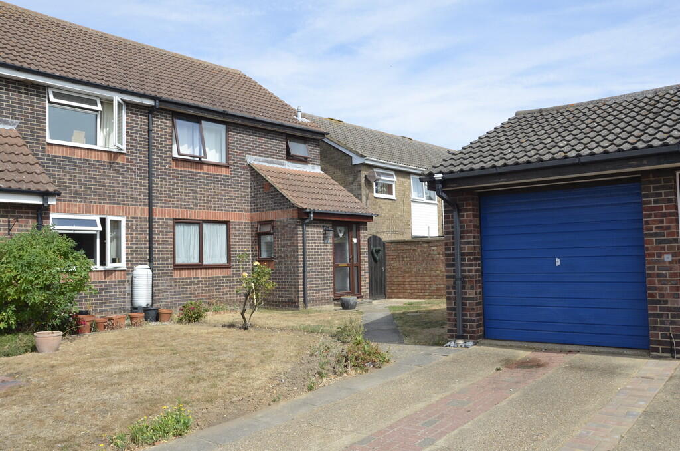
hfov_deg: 59.6
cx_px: 340
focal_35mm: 32
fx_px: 594
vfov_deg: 41.5
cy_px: 226
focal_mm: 21
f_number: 8
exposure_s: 1/250
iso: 125
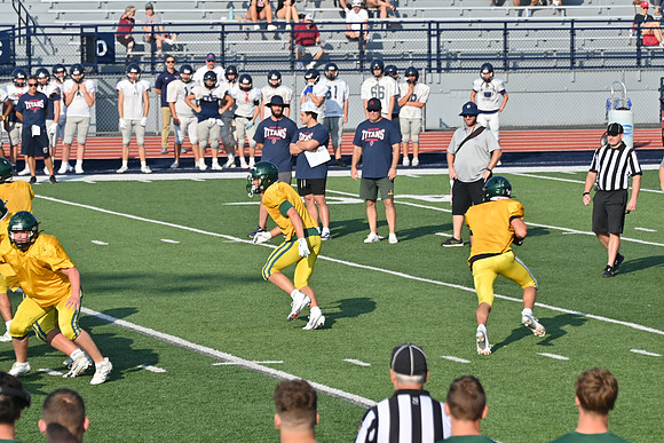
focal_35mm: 240
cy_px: 222
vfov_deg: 5.7
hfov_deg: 8.6
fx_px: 4427
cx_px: 332
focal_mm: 160
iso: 100
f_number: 5.6
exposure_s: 1/640
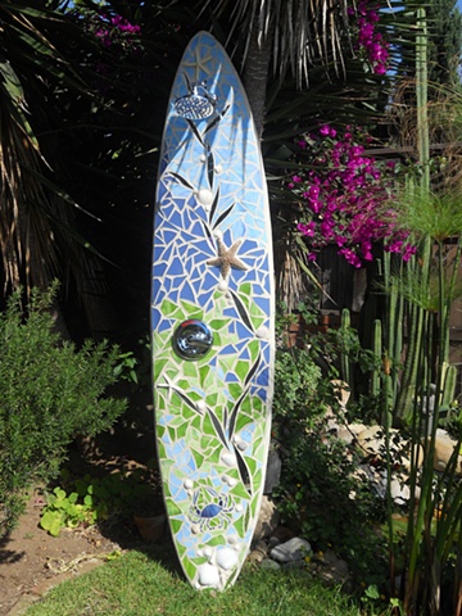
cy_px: 308
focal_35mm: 38
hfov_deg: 37.7
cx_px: 231
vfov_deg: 49.0
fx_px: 676
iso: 80
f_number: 3.9
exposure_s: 1/800
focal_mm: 6.9
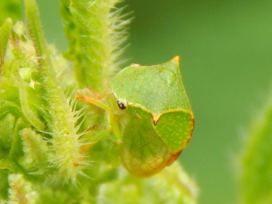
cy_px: 104
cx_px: 149
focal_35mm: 201
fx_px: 1579
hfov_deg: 9.8
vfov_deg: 7.4
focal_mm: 28.7
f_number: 5.1
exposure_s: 1/100
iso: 125
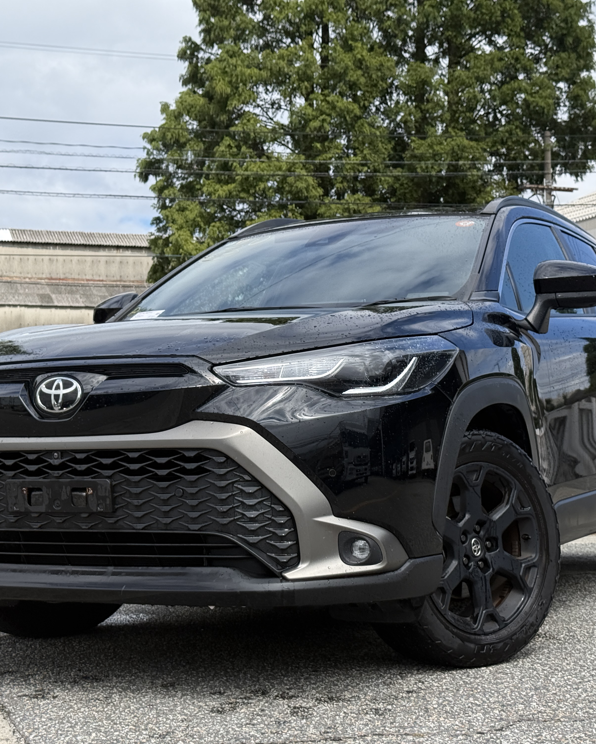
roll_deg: +0.2
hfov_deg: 24.2
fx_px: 1389
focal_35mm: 63
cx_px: 305
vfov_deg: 30.0
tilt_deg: +2.6
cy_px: 374
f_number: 1.78
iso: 80
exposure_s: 1/4098
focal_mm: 6.76
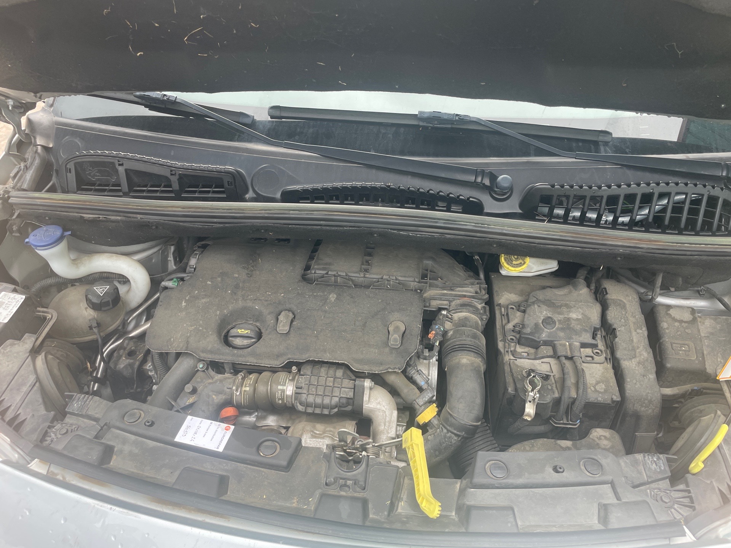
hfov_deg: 67.3
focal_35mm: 26
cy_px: 274
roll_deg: +0.5
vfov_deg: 53.1
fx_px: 549
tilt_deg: -39.2
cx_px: 366
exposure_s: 1/159
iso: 32
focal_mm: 4.2
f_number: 1.6
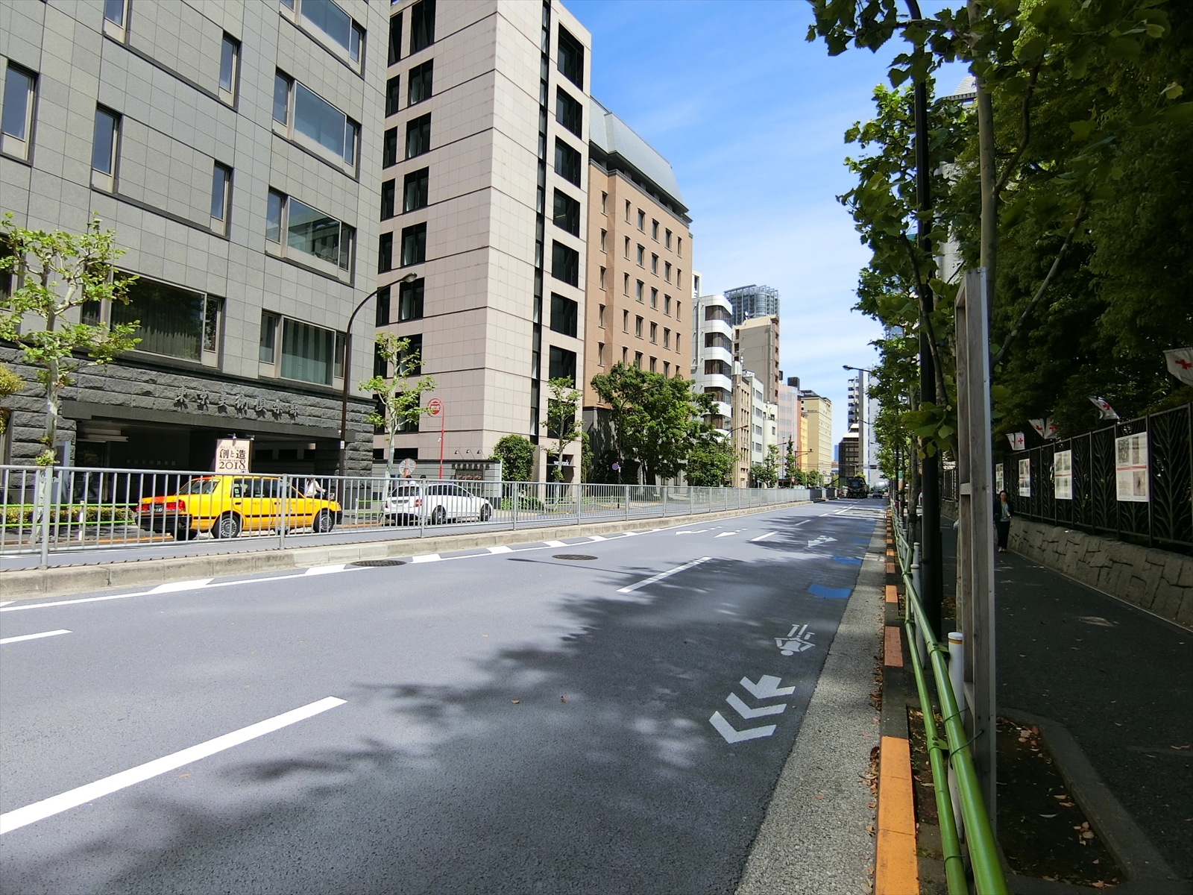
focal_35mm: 19
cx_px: 596
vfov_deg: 68.7
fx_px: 655
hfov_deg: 84.7
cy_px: 448
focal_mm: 4.06
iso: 80
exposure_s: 1/200
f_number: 6.9
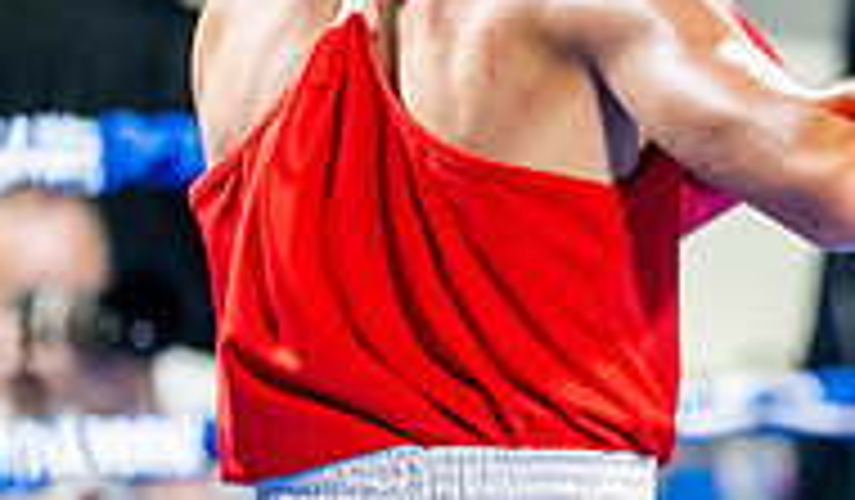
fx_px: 6682
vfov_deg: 4.3
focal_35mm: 292
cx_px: 1232
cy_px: 499
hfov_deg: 7.2
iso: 4000
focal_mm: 88
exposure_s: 1/800
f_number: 2
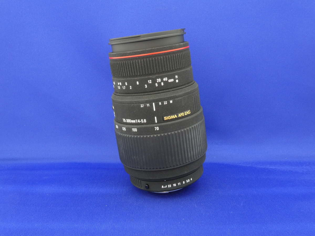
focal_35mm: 35
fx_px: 318
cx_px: 158
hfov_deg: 52.6
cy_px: 118
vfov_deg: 40.7
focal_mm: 6.3
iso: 200
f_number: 8
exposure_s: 1
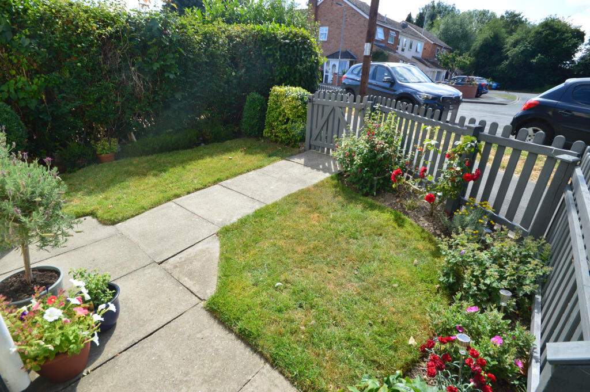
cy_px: 196
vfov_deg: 69.6
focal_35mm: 17
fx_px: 282
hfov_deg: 92.5
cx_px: 295
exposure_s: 1/320
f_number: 10
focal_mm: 11.5
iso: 400
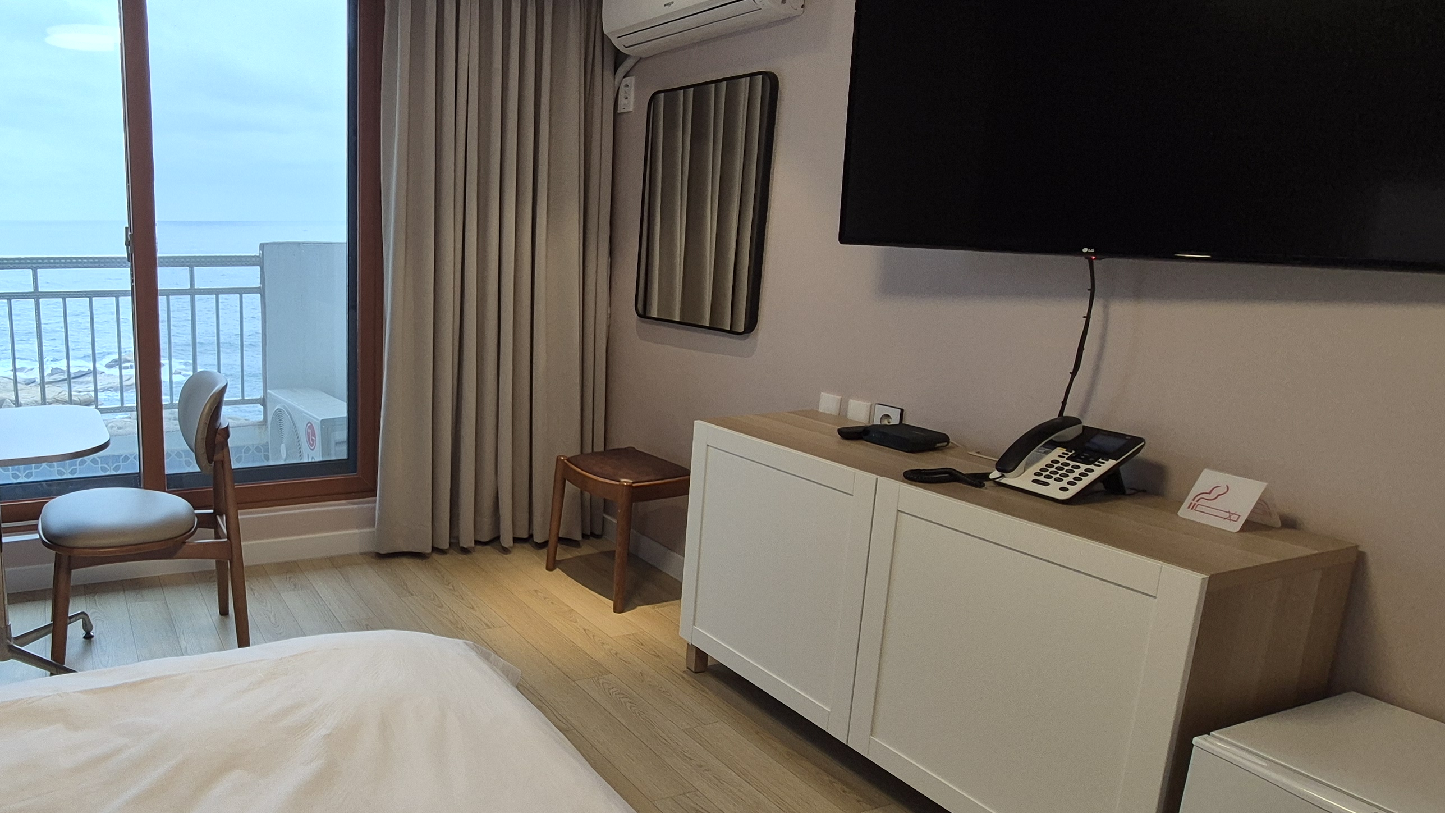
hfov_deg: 75.5
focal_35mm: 22
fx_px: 843
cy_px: 408
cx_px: 368
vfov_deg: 51.5
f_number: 2.2
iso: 64
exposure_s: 1/120
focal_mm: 2.2
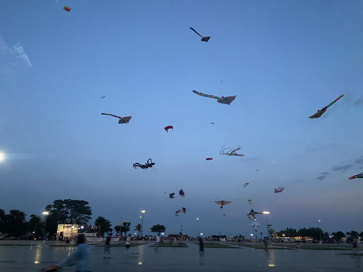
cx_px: 182
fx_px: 273
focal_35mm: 26
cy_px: 136
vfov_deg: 53.1
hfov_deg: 67.3
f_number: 1.8
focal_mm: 4.25
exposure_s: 1/33
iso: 640
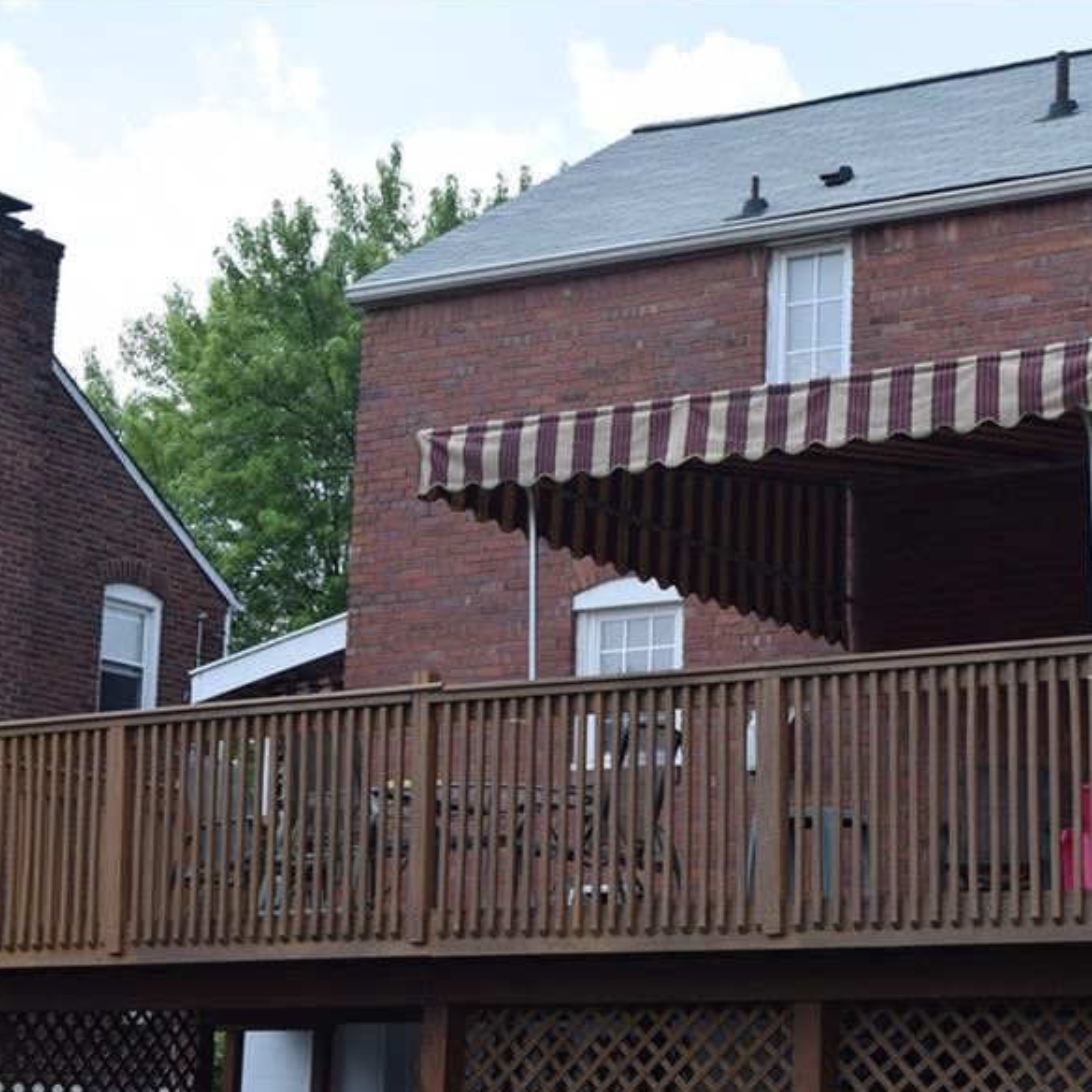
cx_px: 884
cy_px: 630
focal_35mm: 76
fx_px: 2712
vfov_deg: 22.7
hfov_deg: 22.4
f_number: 9
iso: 100
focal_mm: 34
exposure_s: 1/200
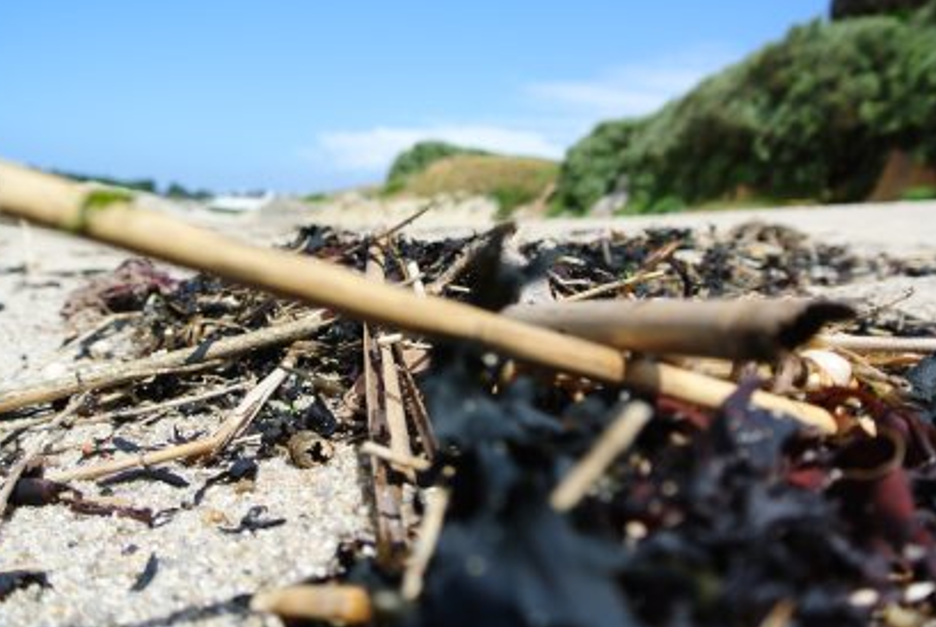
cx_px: 444
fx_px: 885
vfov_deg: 39.0
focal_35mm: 34
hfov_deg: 55.7
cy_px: 322
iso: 100
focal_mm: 11
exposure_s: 1/1250
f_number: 3.5
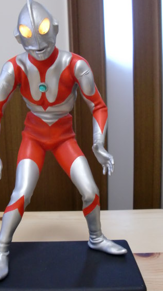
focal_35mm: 45
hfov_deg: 26.3
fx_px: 346
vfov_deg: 45.5
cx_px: 49
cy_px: 151
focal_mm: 6.3
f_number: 2.8
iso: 400
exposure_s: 1/40
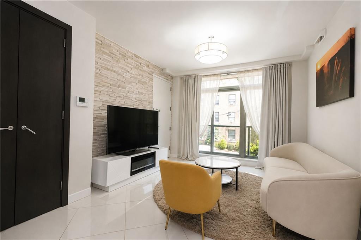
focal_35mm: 15
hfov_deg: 100.4
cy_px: 120
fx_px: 150
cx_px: 180
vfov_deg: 77.3
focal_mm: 10
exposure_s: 1/100
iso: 1600
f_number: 7.1
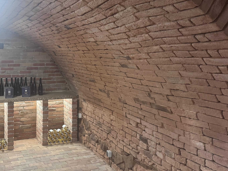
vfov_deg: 33.4
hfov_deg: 43.0
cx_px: 70
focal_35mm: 43
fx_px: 283
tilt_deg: -3.3
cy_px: 61
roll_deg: -0.5
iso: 400
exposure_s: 1/50
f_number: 1.78
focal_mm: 6.76
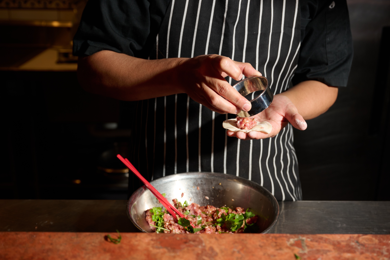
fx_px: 466
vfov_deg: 31.2
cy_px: 130
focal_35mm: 43
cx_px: 195
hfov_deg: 45.4
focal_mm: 43
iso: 200
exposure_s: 1/100
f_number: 5
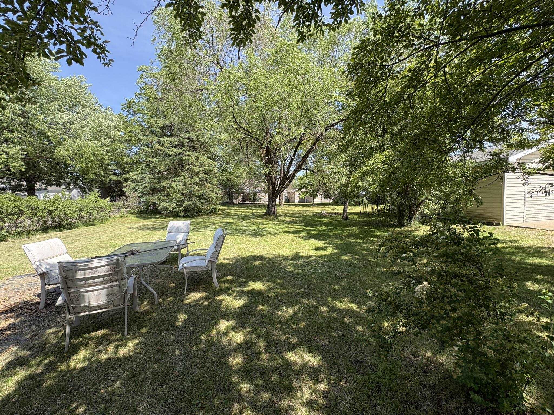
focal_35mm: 14
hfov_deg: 102.1
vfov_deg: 85.7
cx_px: 277
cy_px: 208
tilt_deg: -2.3
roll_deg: +1.3
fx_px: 224
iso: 40
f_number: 2.2
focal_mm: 2.22
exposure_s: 1/473
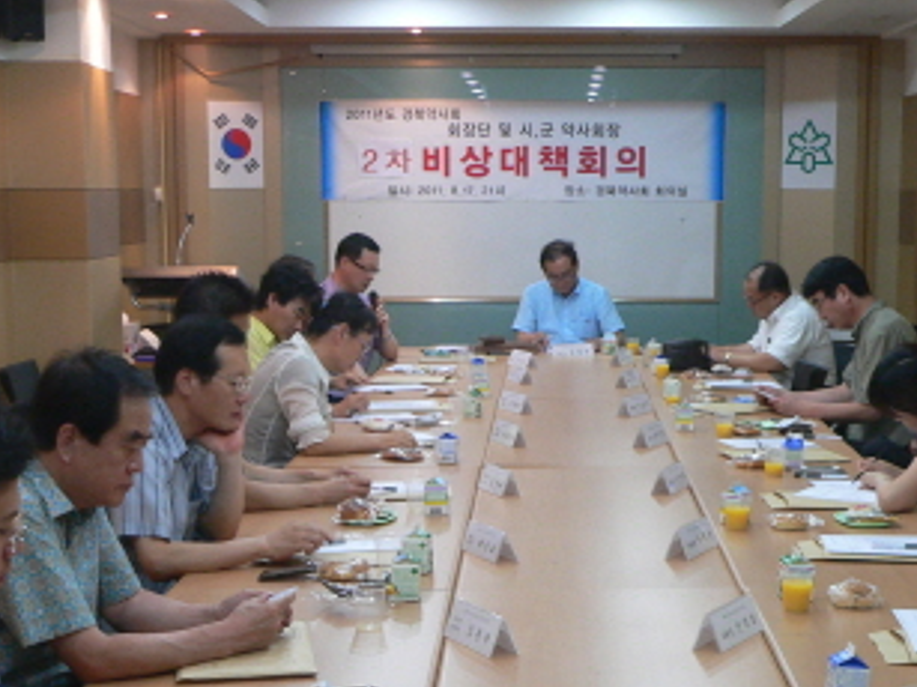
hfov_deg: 27.7
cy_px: 533
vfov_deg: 20.8
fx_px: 1854
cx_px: 568
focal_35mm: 70
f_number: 2.8
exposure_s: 1/20
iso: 200
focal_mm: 7.1
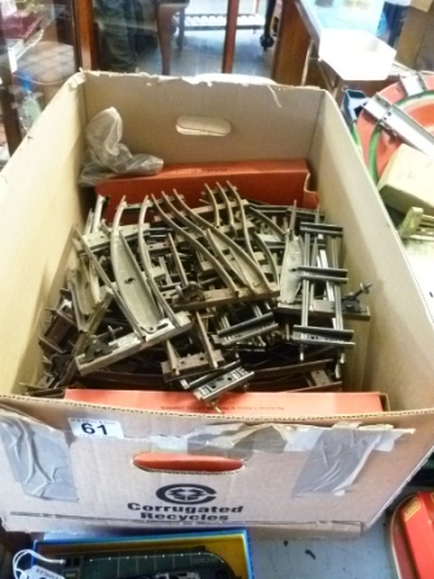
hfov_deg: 49.7
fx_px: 468
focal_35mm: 28
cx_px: 217
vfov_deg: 63.4
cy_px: 290
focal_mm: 5
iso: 800
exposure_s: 1/15
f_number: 2.8
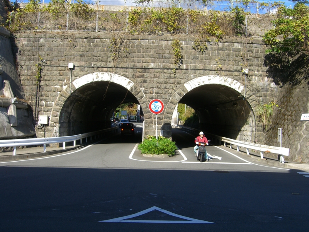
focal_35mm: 38
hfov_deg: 49.0
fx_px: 339
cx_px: 154
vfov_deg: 37.7
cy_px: 116
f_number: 4
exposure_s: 1/400
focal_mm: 7.9
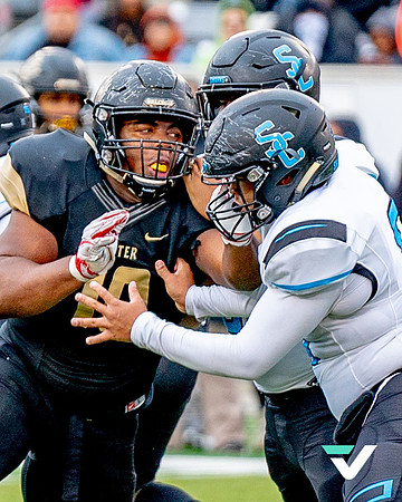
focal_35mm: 882
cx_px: -115
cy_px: 88
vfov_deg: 2.2
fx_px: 13115
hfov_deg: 1.8
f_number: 2.8
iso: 400
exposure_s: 1/1500
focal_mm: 200
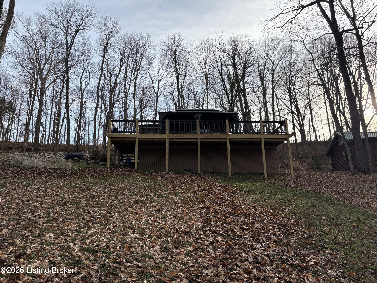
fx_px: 283
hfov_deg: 67.3
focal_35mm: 26
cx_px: 188
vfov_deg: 53.1
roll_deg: +0.5
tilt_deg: +14.0
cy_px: 142
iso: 64
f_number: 1.6
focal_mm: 5.96
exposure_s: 1/2451
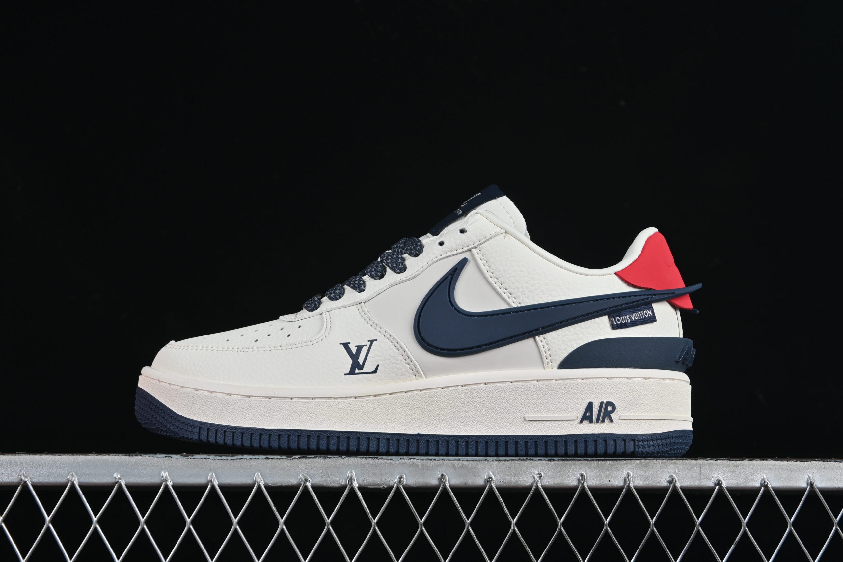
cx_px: 422
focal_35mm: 75
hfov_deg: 27.0
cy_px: 281
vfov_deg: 18.2
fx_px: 1756
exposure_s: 1/80
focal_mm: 50
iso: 125
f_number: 8
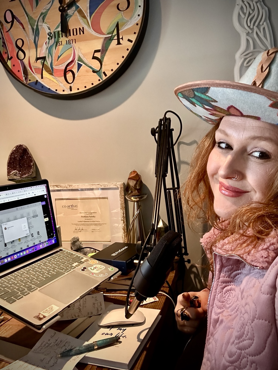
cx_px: 139
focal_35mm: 30
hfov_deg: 46.8
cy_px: 185
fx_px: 321
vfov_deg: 60.0
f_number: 1.9
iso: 320
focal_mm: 2.69
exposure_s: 1/60
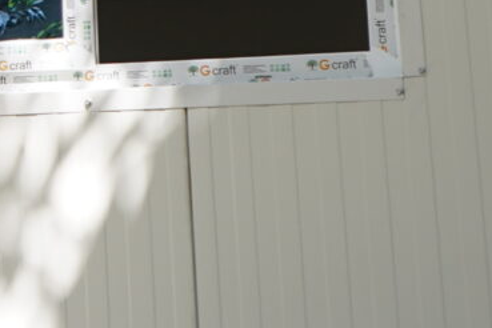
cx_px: -368
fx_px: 2747
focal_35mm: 201
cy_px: -369
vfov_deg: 6.6
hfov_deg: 9.8
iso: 160
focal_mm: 29
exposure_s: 1/320
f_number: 3.5
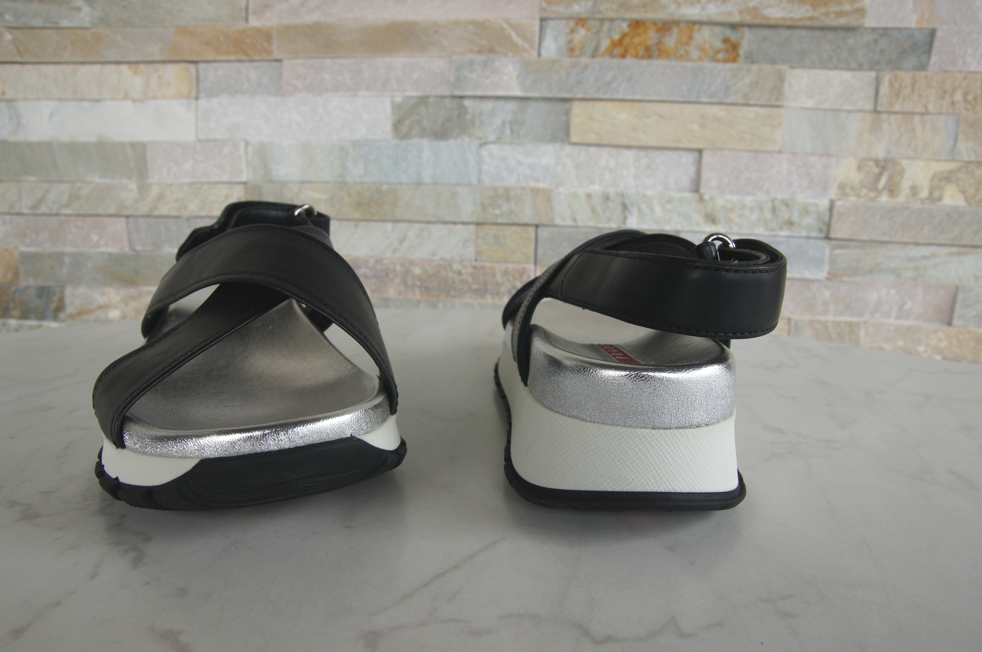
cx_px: 491
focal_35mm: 26
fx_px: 695
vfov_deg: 50.3
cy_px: 326
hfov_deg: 70.5
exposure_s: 1/60
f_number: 9
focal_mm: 17
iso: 200
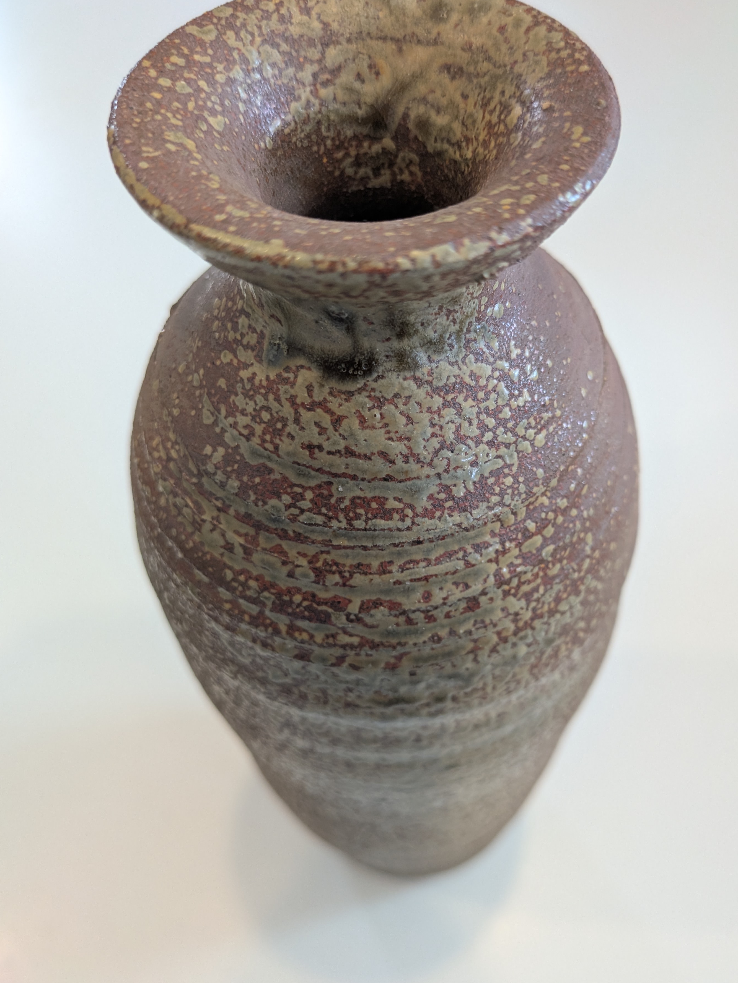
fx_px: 768
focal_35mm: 27
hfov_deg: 51.2
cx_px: 414
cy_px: 506
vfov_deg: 65.3
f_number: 1.7
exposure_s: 1/60
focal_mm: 4.53
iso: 86
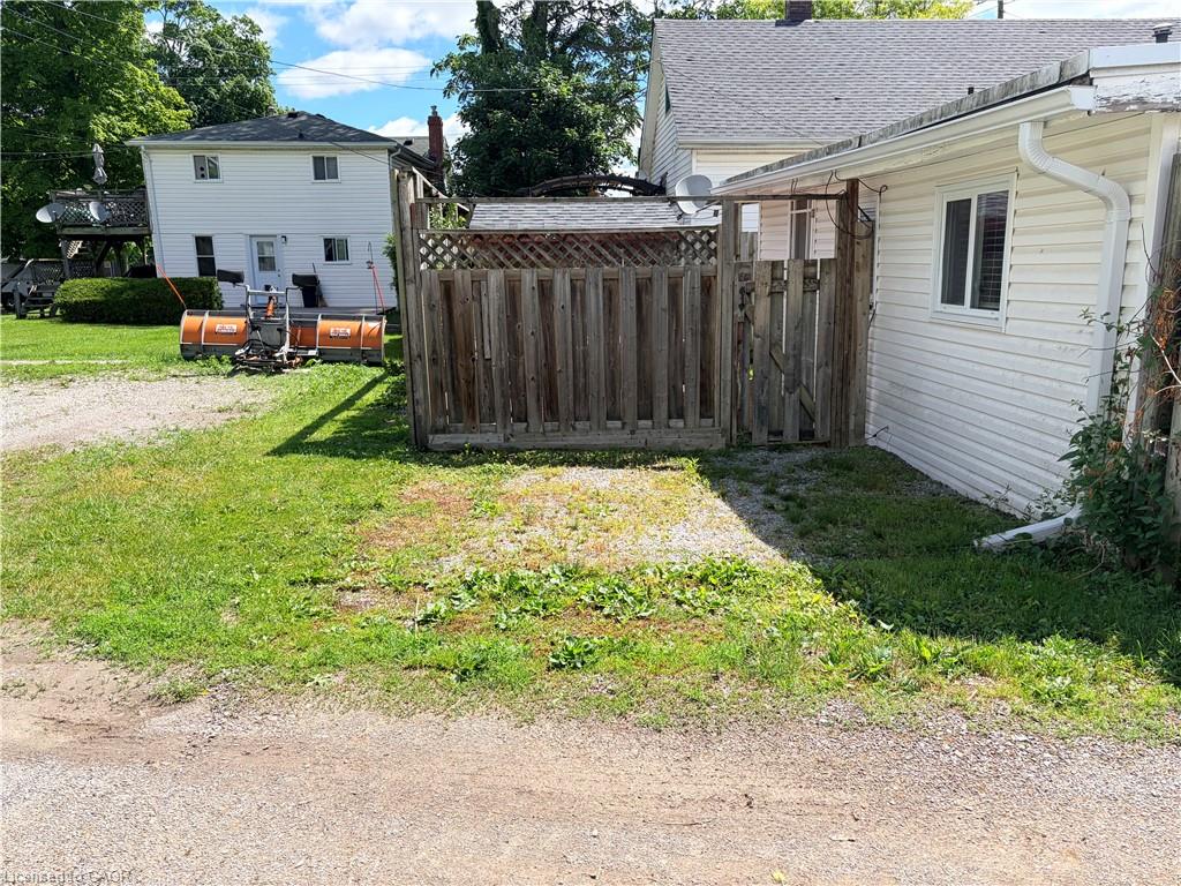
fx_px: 887
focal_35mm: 26
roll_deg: +1.4
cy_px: 443
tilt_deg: -11.4
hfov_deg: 67.3
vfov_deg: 53.1
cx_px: 590
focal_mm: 5.96
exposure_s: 1/2451
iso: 50
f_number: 1.6
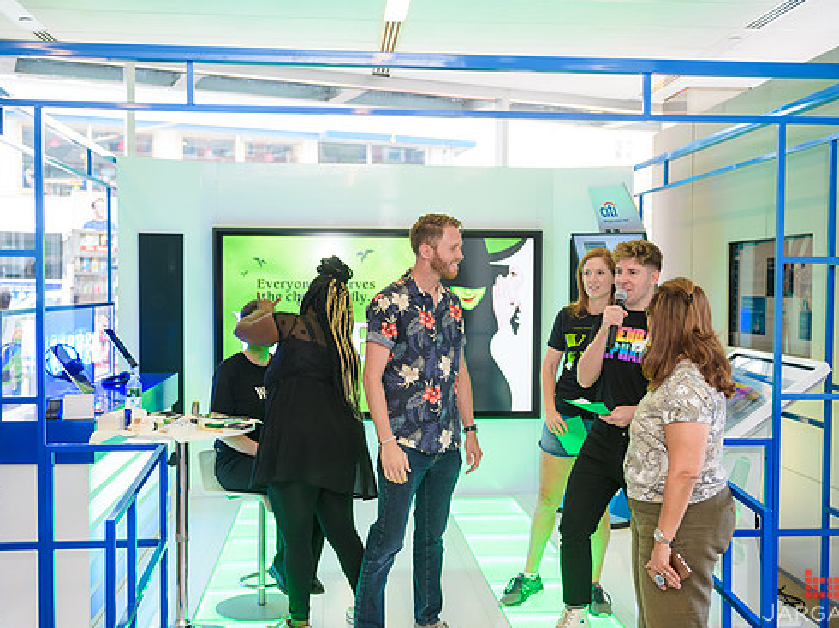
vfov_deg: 35.1
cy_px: 328
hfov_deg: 45.8
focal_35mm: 41
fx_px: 993
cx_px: 430
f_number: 3.2
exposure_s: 1/125
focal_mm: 36
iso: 400
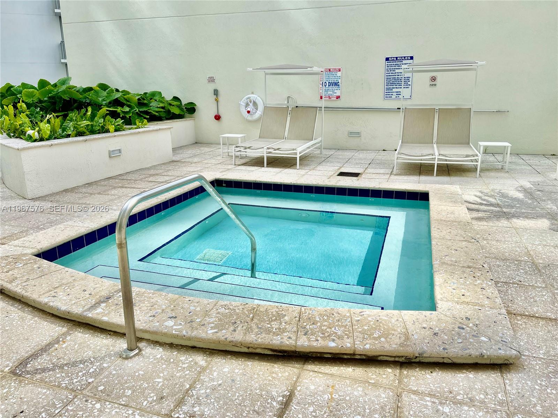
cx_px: 279
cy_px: 209
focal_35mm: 26
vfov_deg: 53.1
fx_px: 419
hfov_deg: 67.3
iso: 32
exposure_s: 1/1912
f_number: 1.6
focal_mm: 5.1
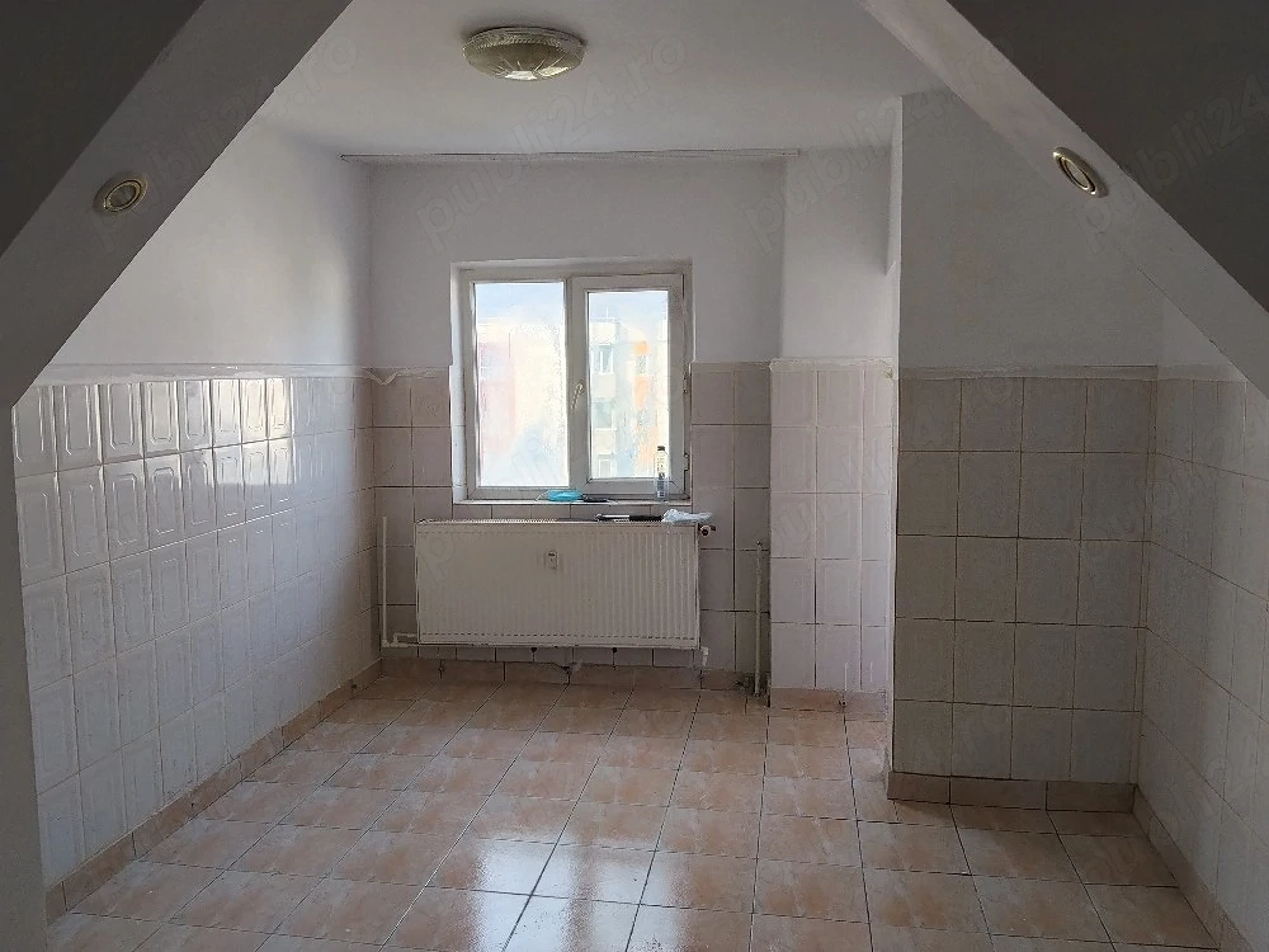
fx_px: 1063
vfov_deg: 48.2
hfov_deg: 61.7
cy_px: 476
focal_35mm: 29
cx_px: 634
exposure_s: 1/100
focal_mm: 3.96
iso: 100
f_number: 1.8
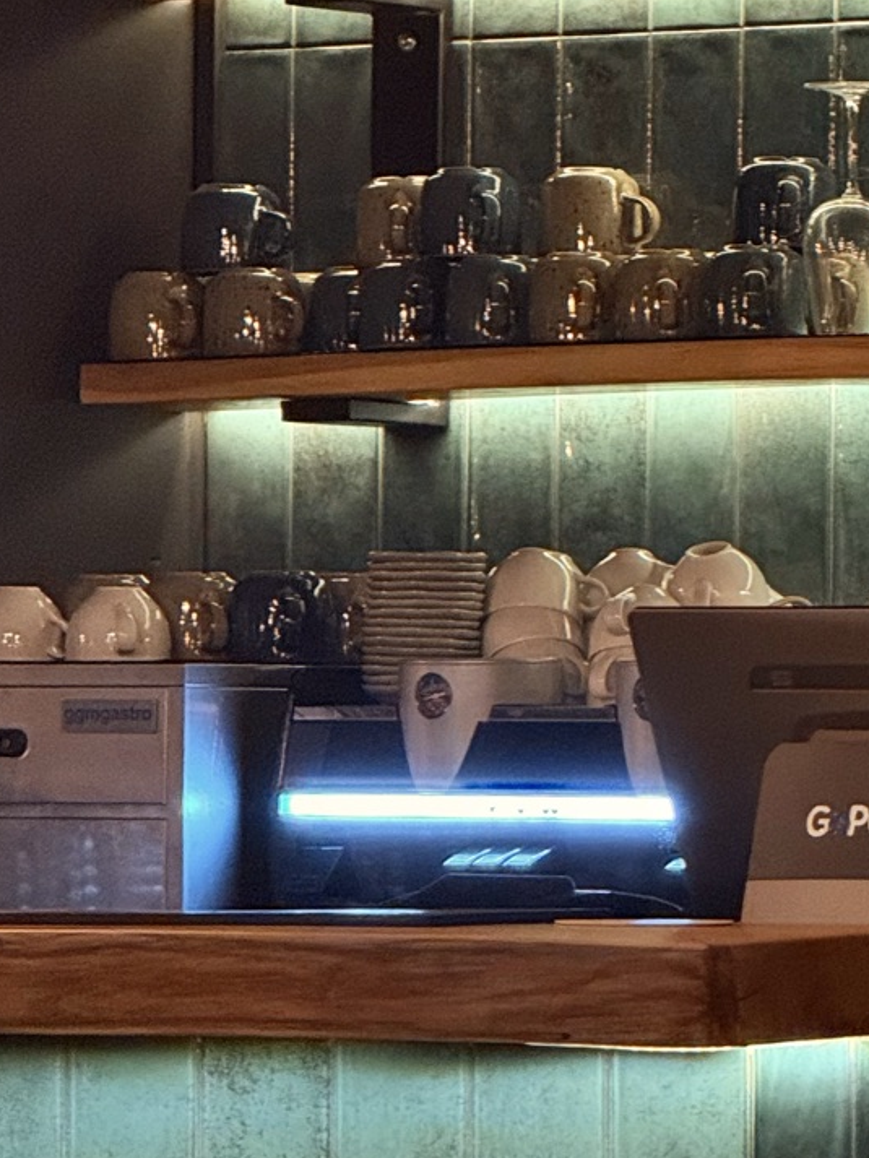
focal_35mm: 303
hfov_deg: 4.9
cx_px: 840
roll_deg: -0.7
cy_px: 265
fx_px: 10139
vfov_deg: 6.5
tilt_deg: +2.8
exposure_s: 1/50
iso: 400
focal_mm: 15.66
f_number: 2.8
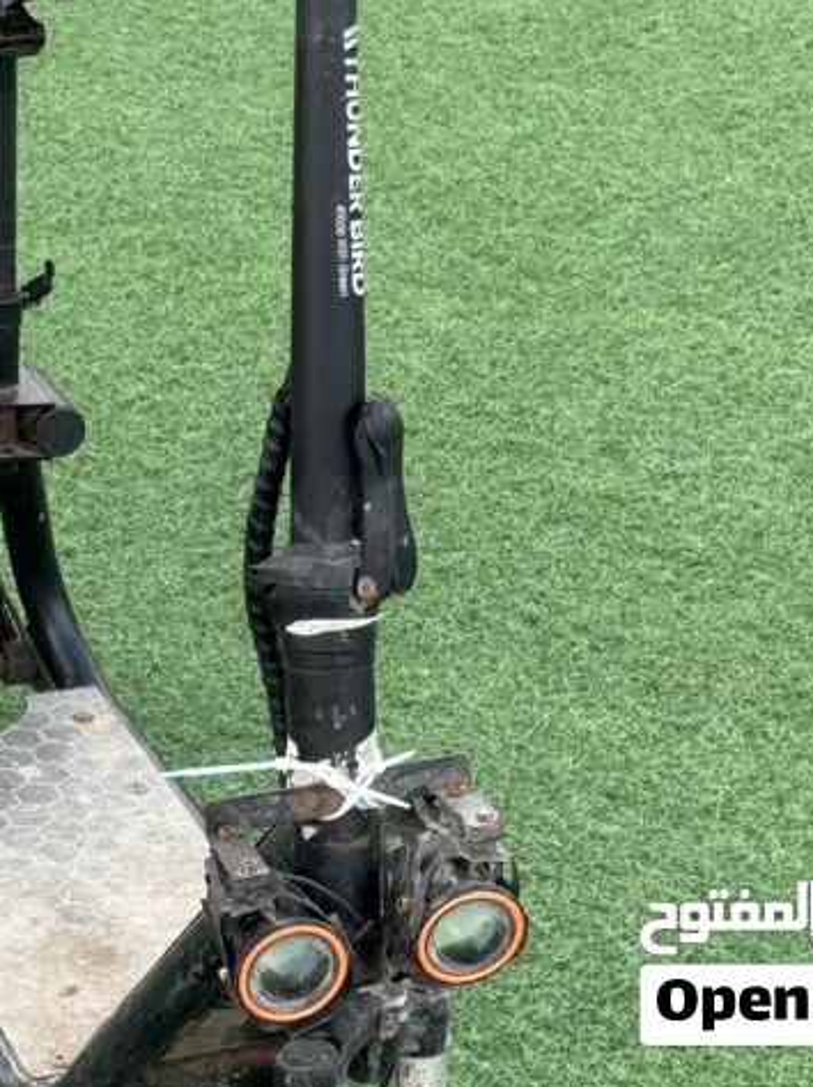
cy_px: 549
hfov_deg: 22.5
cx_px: 294
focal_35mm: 65
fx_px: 2038
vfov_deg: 29.8
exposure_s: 1/100
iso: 100
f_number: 1.78
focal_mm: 6.76
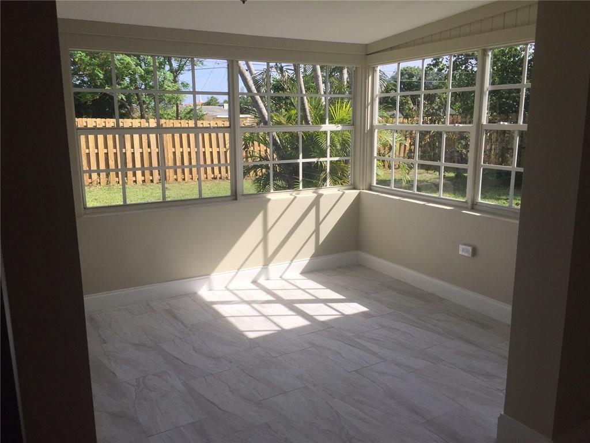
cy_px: 222
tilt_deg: -12.4
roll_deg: -0.2
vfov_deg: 48.2
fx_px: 494
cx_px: 295
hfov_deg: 61.7
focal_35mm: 29
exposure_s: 1/775
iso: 32
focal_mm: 4.15
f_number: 2.2
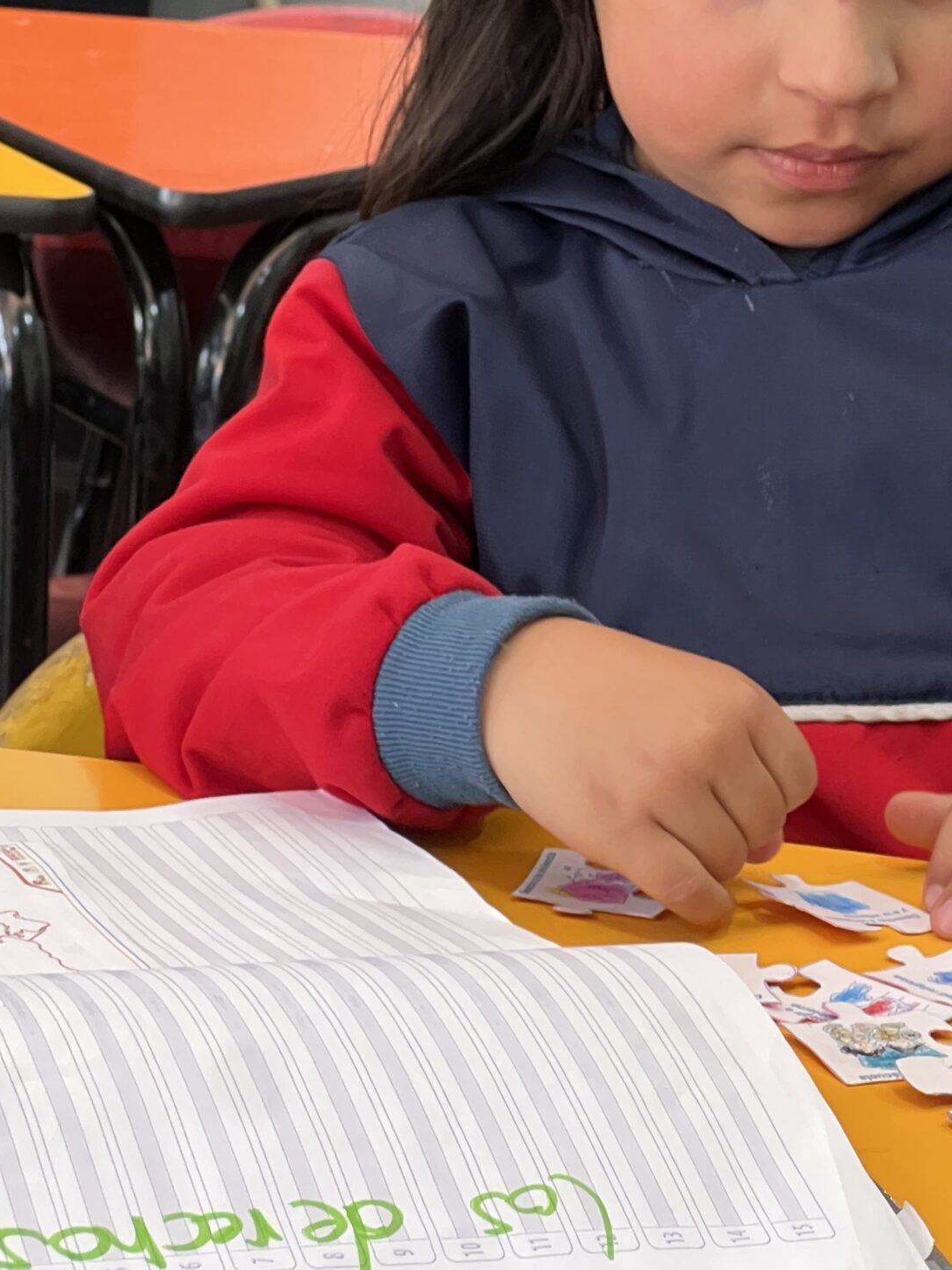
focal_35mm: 135
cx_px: 769
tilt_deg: -8.9
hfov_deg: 10.9
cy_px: 161
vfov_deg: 14.5
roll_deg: -4.1
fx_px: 4950
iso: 320
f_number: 2.8
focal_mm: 9
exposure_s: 1/60
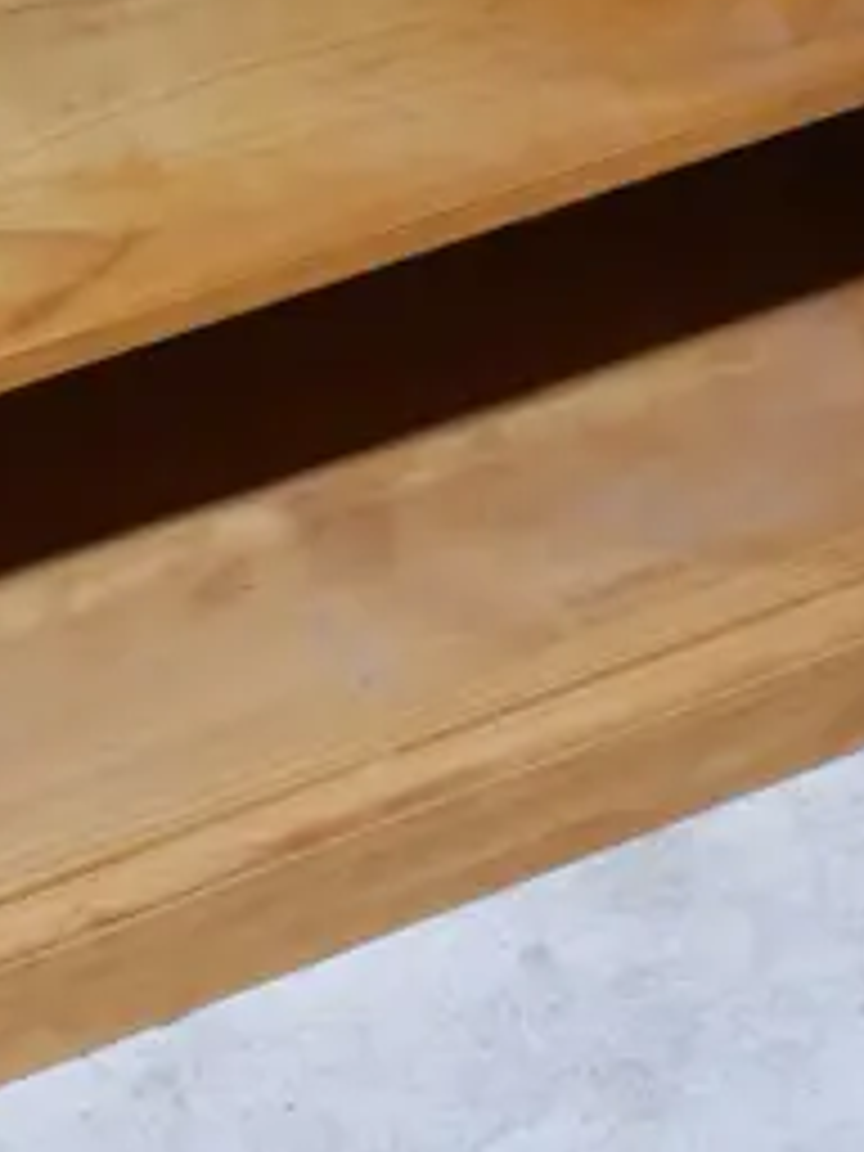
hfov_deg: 9.3
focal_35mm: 160
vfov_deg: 11.4
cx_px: 369
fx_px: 5325
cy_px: -1008
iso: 640
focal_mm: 20
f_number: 4.5
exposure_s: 1/60
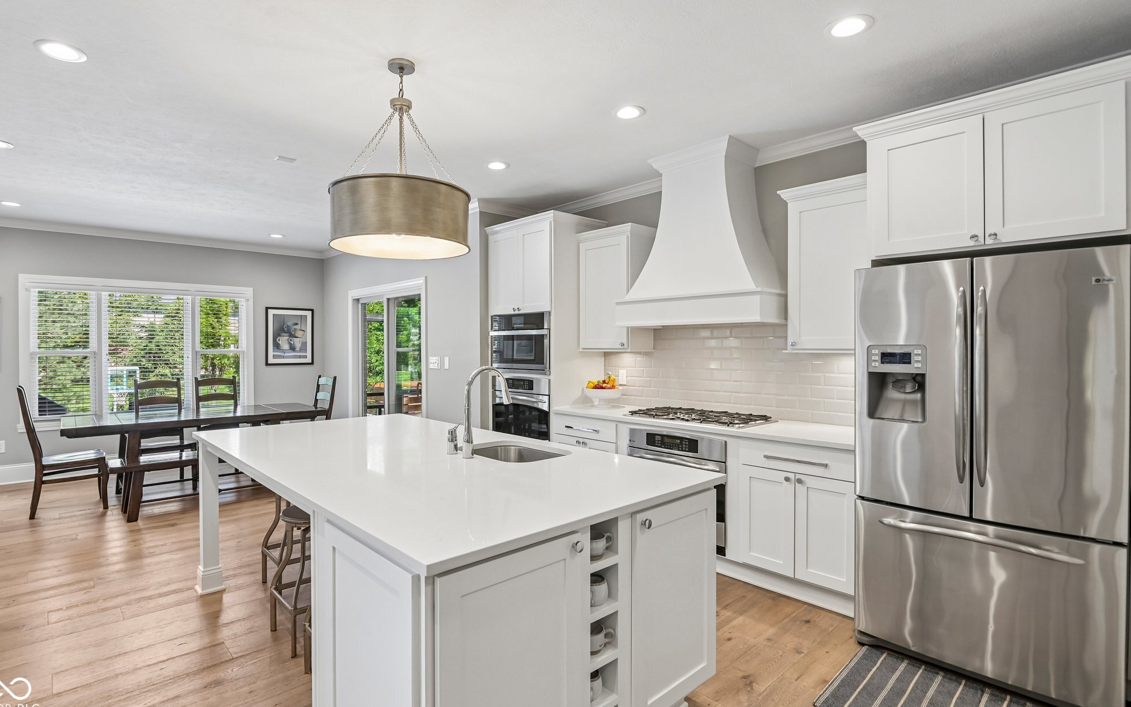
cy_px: 336
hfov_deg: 94.3
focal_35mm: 17
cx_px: 545
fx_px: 524
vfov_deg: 68.0
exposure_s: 1/15
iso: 100
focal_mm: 16
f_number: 8
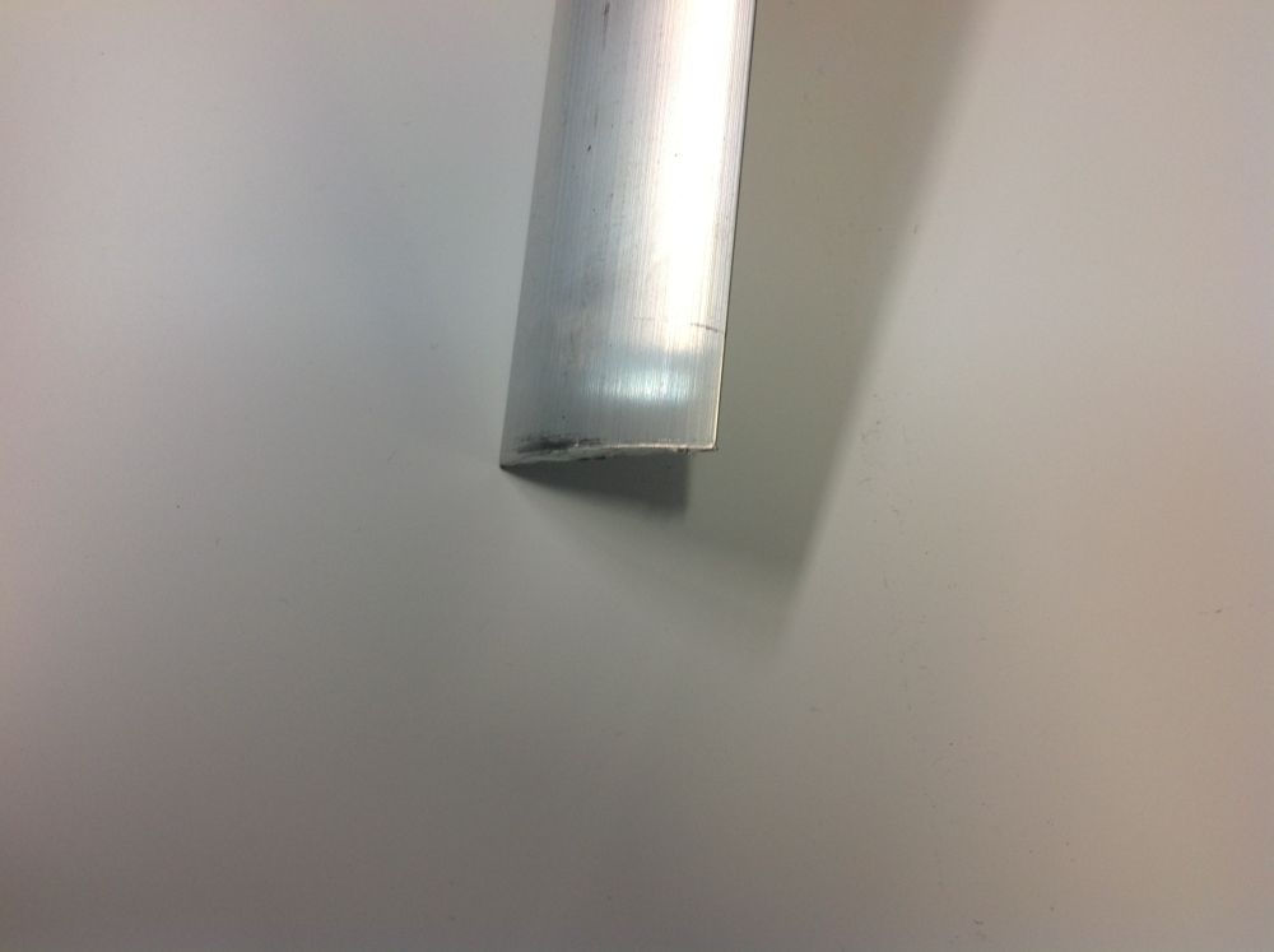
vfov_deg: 40.6
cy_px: 476
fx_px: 1286
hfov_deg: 52.7
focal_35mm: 35
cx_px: 637
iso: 50
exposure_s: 1/33
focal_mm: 4.28
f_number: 2.4
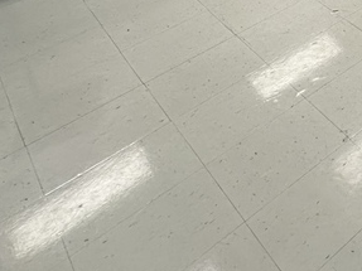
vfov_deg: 21.5
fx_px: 523
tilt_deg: -17.0
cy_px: -189
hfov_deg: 23.4
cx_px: 624
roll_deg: +2.0
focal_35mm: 50
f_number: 2.2
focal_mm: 2.22
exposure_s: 1/120
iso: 160
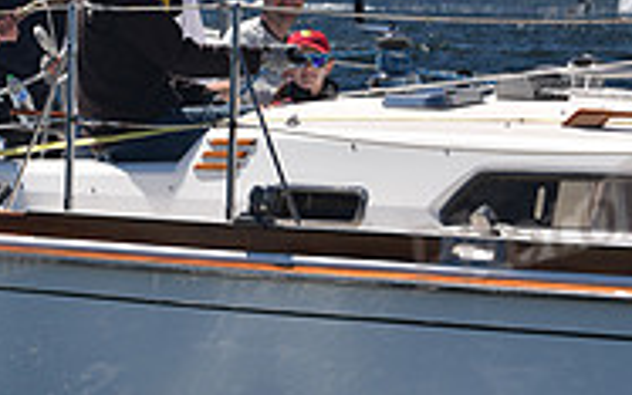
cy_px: 81
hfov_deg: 9.5
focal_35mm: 221
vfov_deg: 5.9
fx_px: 3808
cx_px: 232
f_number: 5
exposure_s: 1/800
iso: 200
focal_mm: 70
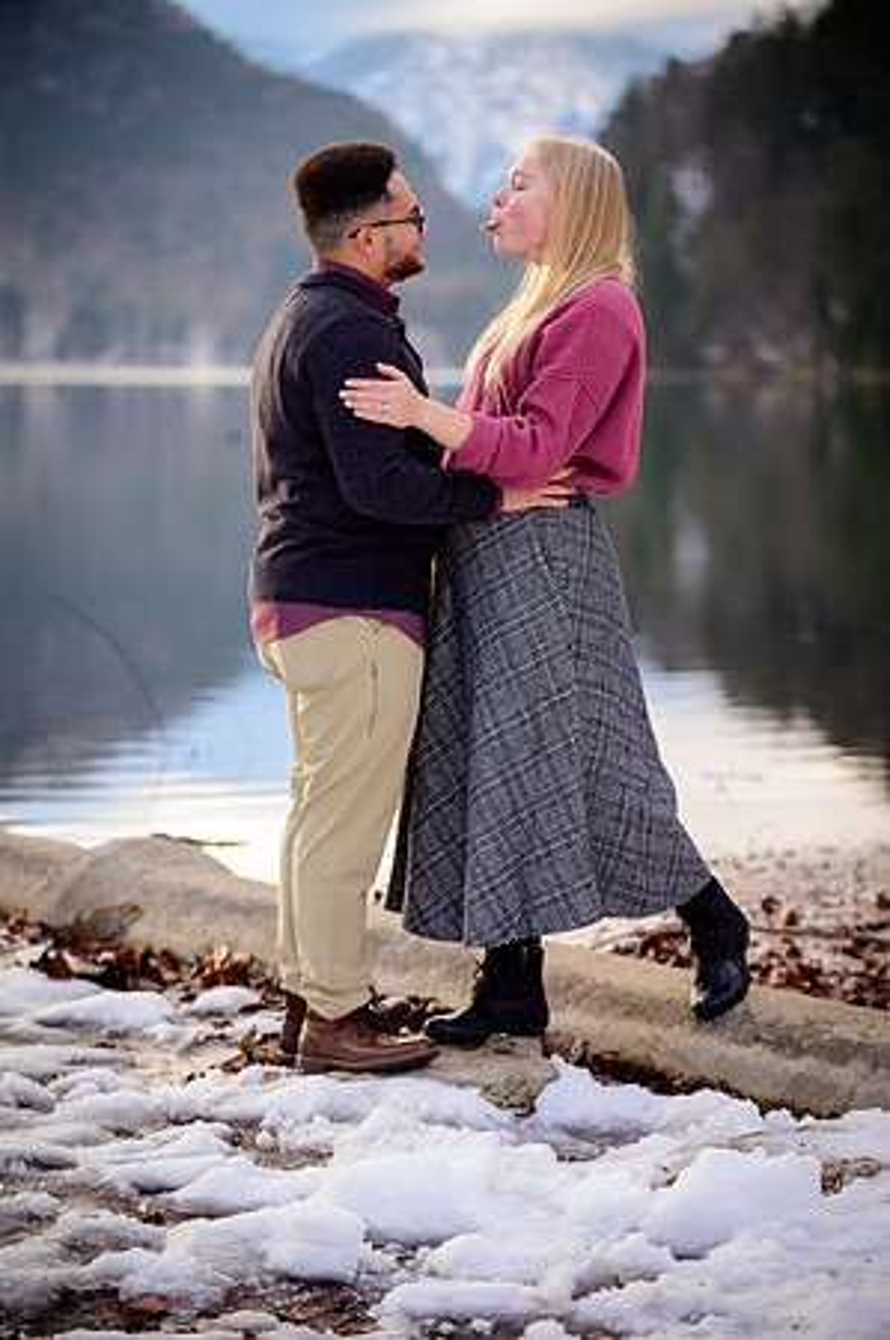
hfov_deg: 13.4
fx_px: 3791
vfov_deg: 20.0
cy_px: 670
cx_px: 445
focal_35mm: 102
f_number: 2.8
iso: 250
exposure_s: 1/400
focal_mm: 102
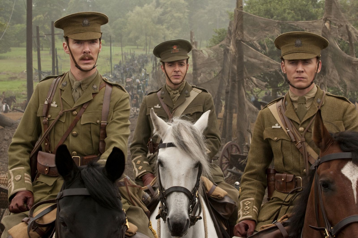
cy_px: 119
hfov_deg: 19.5
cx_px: 179
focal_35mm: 105
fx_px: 1043
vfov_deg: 13.0
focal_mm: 70
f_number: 10
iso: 400
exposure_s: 1/250
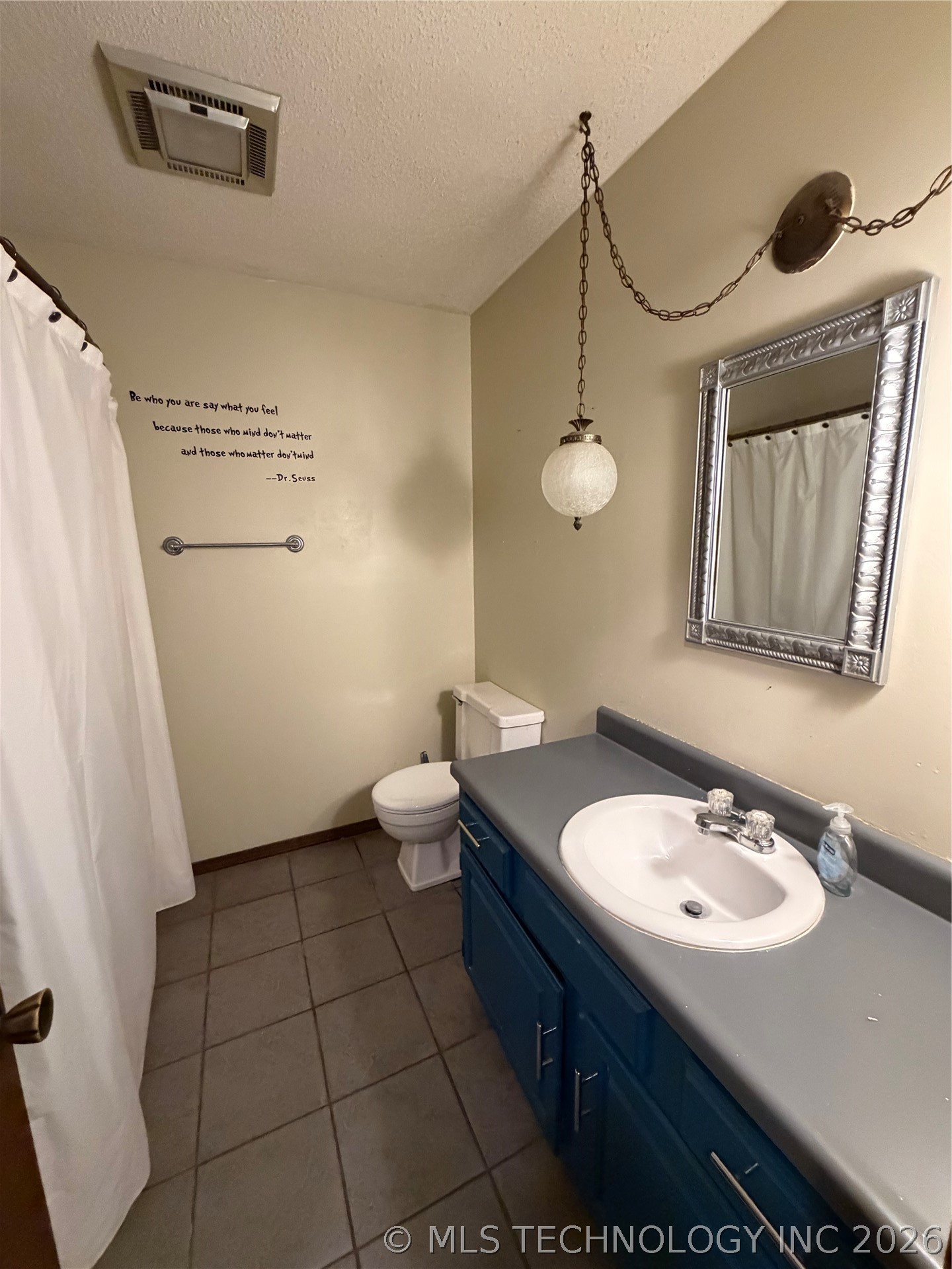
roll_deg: +0.9
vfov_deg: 102.1
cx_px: 476
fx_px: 513
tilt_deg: -10.2
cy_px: 634
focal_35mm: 14
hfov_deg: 85.7
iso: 800
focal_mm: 2.22
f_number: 2.2
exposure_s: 1/60
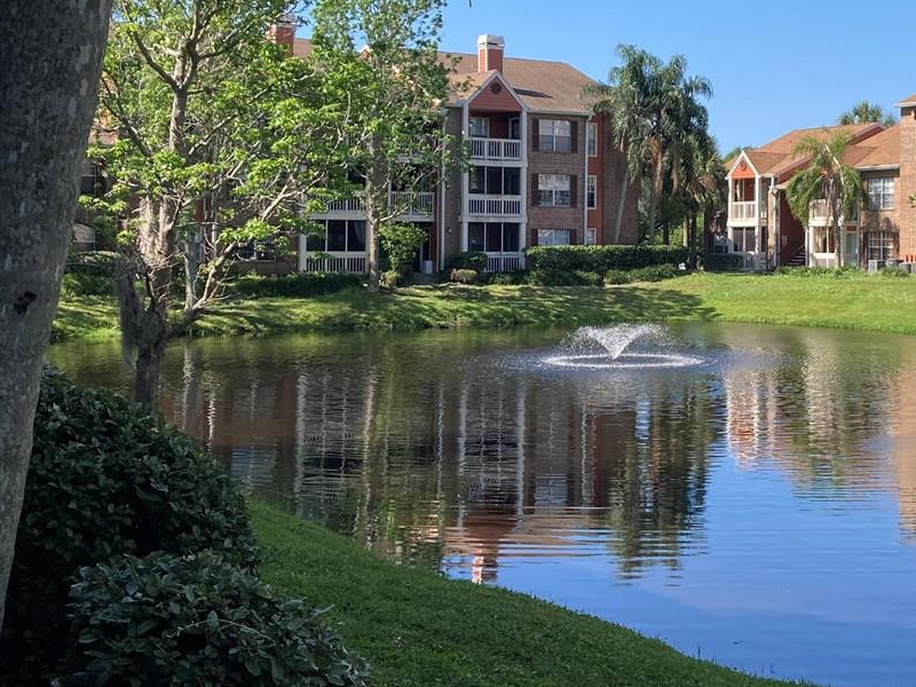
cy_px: 245
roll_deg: -1.8
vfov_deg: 26.0
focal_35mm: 56
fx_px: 1482
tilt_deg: +1.9
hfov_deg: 33.7
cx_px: 680
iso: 20
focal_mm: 3.99
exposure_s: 1/1116
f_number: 1.8
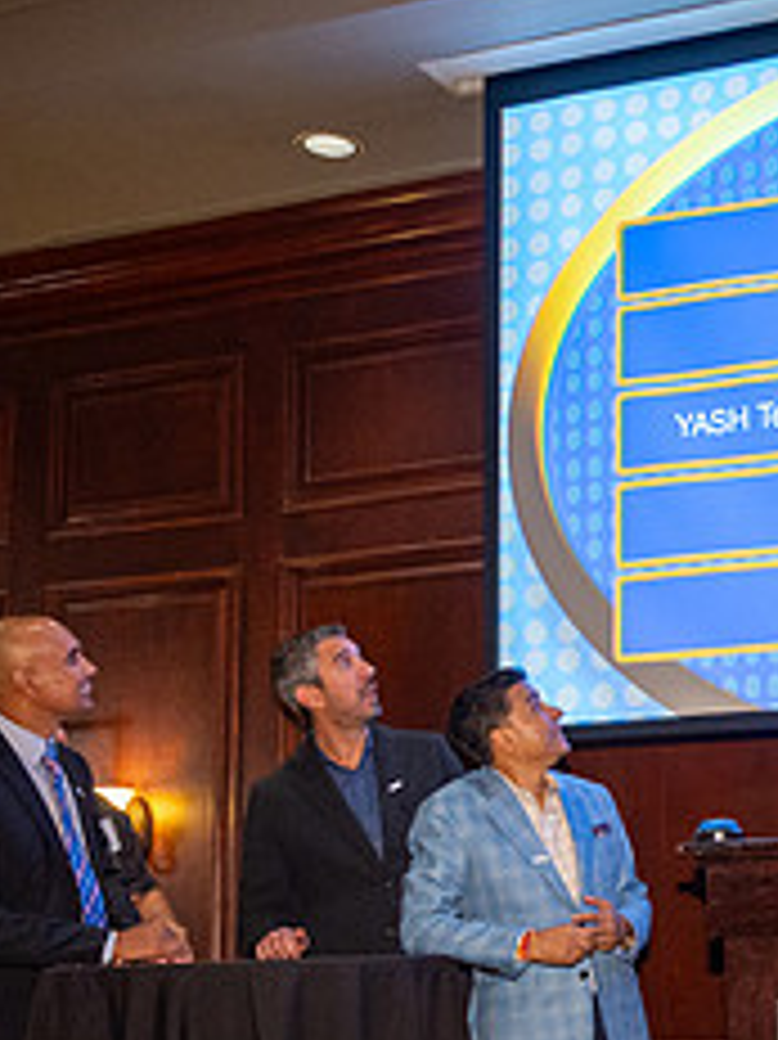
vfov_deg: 32.8
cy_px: 738
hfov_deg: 23.1
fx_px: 1740
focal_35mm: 58
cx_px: 940
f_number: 4
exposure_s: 1/80
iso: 2500
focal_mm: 24
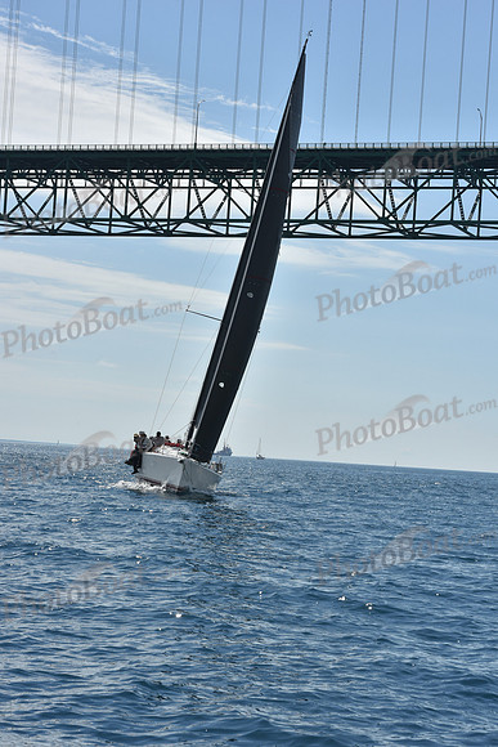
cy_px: 374
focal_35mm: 92
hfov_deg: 14.9
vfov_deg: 22.1
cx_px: 249
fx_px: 1908
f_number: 13
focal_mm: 92
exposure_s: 1/800
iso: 250
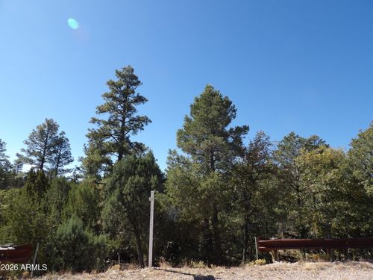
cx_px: 186
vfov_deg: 56.8
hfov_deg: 71.6
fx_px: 259
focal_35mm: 24
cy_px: 140
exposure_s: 1/670
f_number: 3.2
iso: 100
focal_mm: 4.3
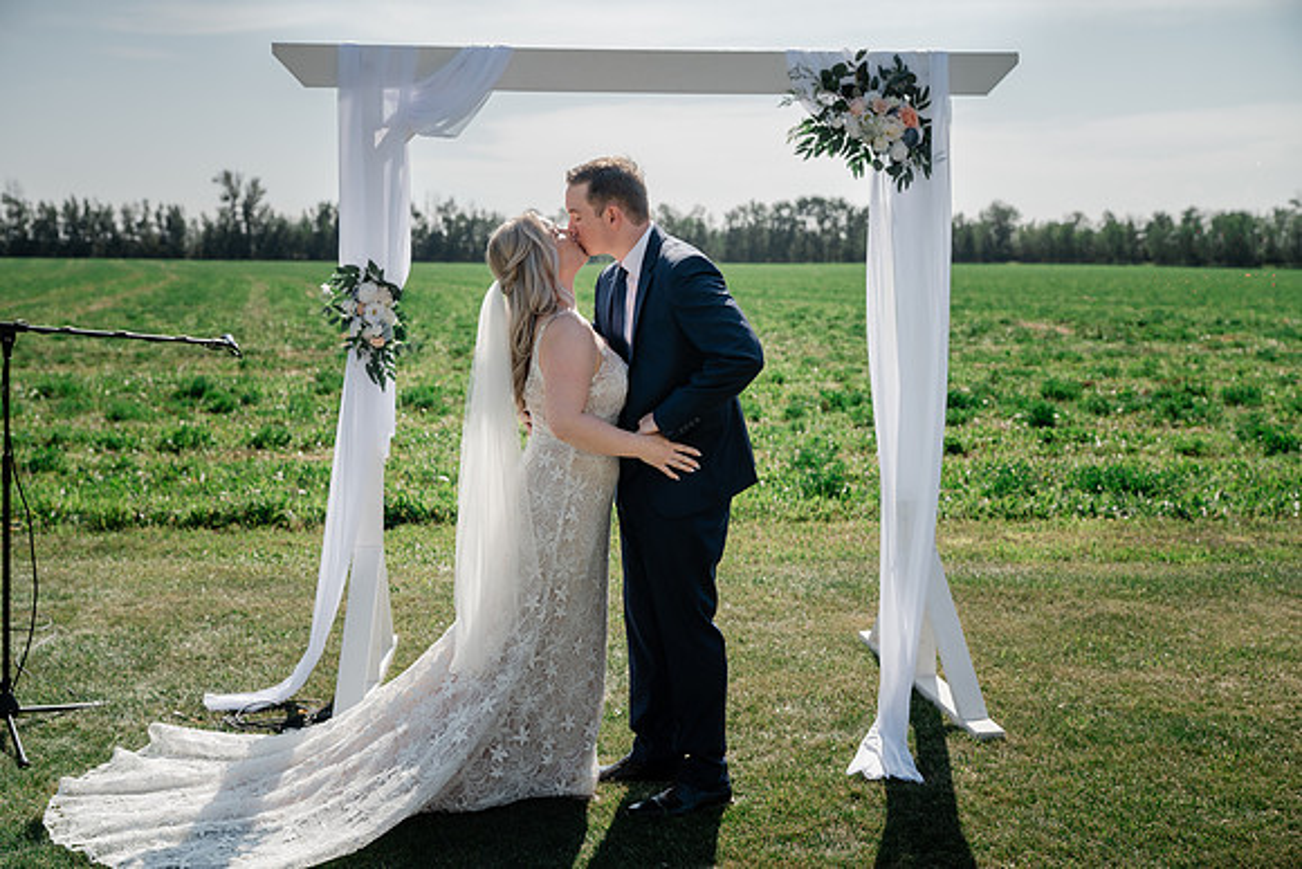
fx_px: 1447
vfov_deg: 33.4
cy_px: 434
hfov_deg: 48.4
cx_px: 651
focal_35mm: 40
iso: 250
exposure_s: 1/200
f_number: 3.5
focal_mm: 40
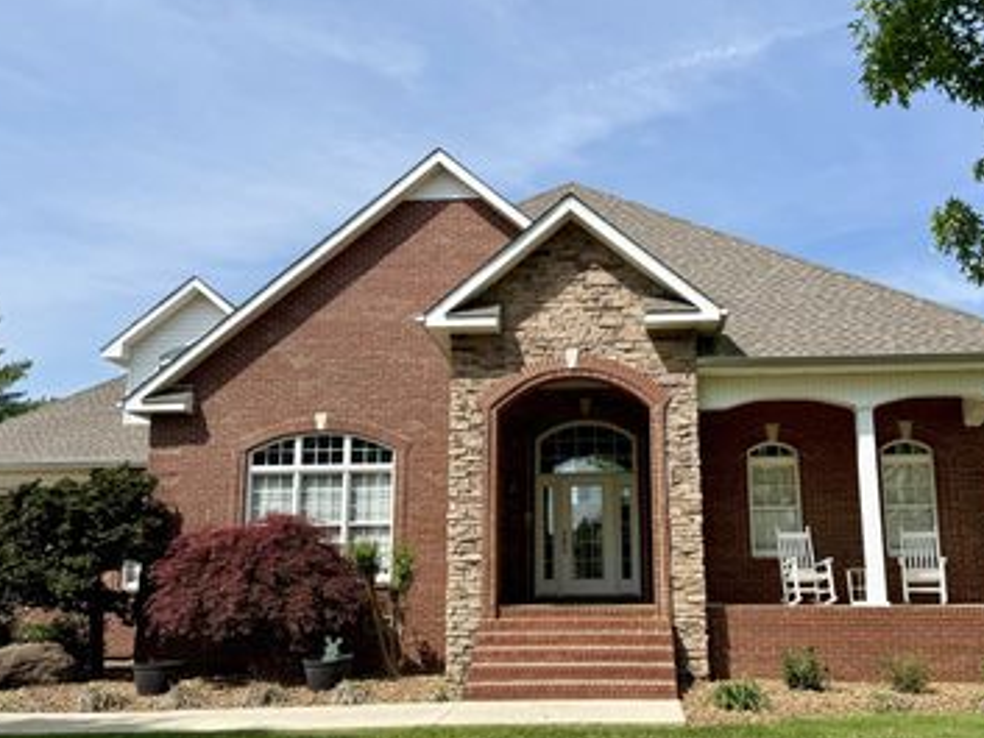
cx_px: 563
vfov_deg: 41.8
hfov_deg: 53.7
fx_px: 967
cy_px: 411
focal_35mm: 34
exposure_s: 1/4975
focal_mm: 6.76
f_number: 1.78
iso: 80
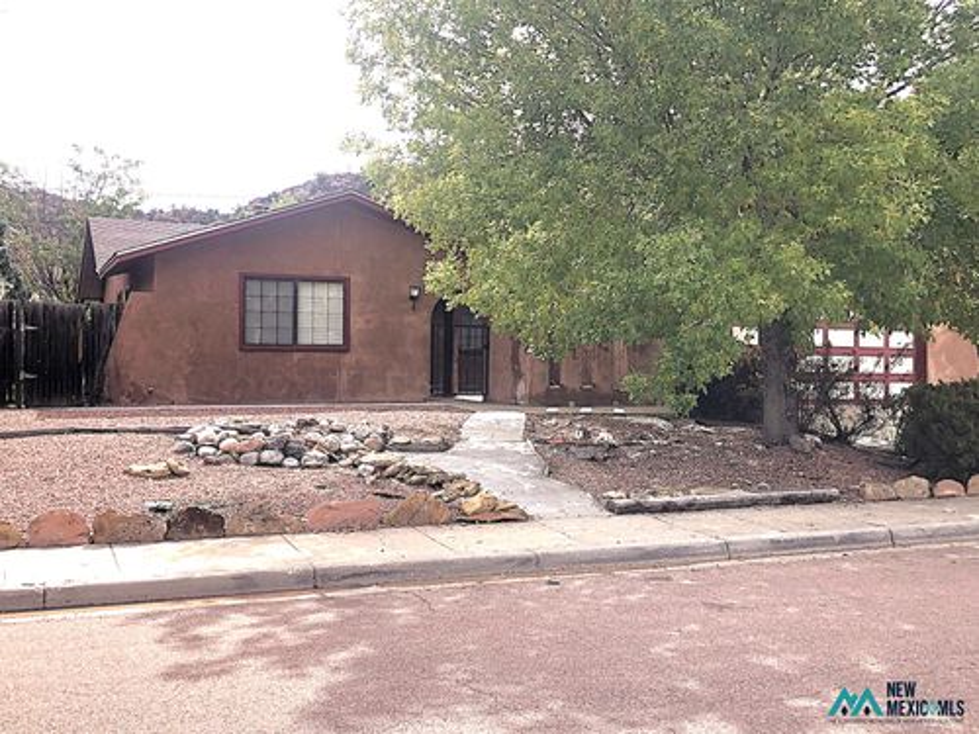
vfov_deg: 38.7
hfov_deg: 50.1
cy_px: 367
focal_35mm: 37
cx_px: 490
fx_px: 1046
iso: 20
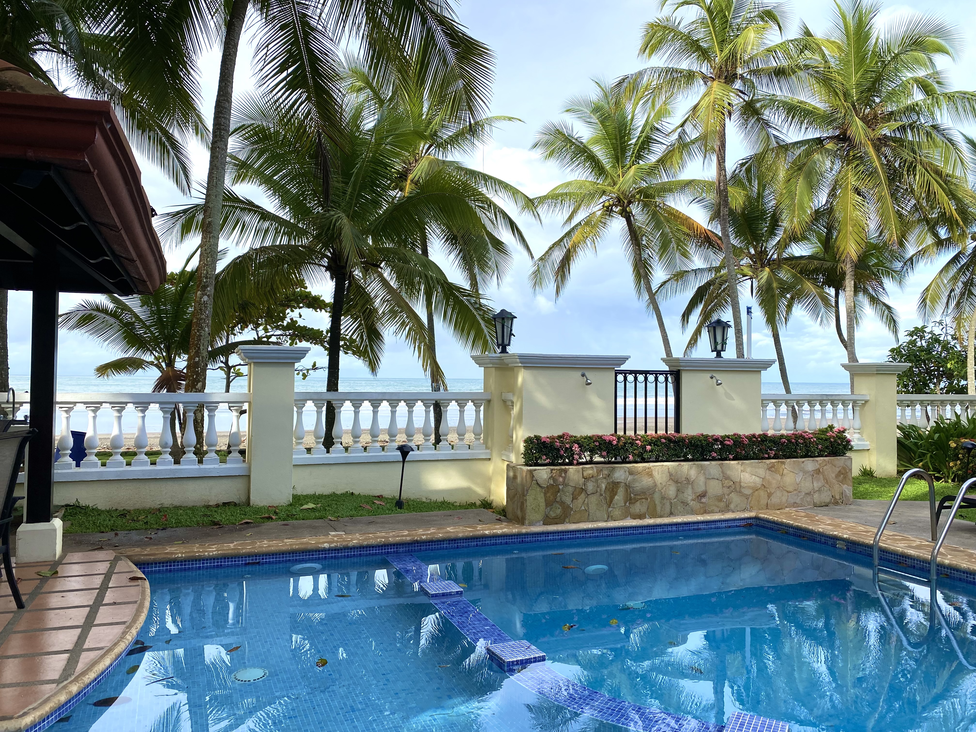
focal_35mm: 26
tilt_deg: +1.2
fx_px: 733
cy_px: 366
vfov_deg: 53.1
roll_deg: -0.6
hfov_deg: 67.3
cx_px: 488
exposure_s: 1/1866
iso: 32
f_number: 1.8
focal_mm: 4.25
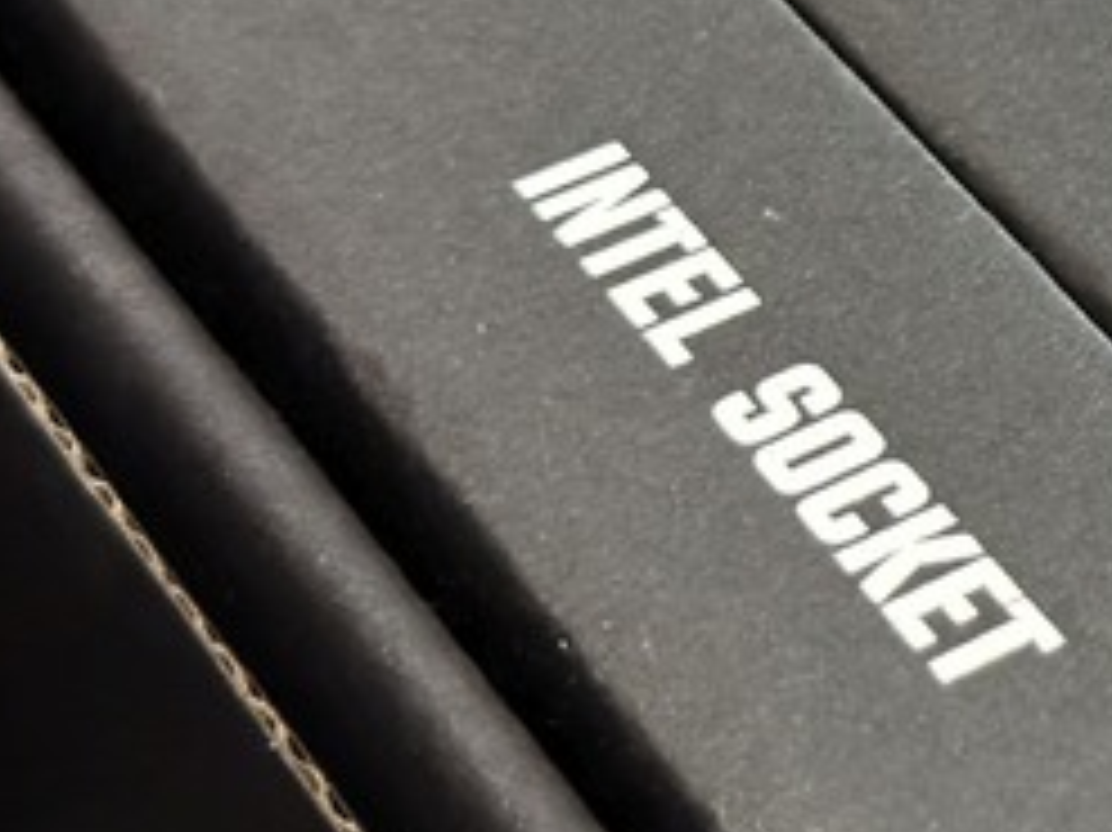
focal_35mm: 140
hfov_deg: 13.5
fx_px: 4495
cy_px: 207
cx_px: 1499
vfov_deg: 10.6
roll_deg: -3.0
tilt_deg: -40.5
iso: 200
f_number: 1.78
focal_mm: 6.86
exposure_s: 1/60
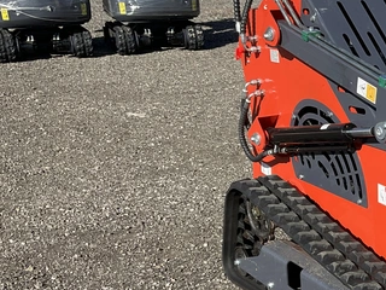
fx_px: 758
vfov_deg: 21.6
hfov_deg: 26.2
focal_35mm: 68
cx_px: 433
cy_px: 188
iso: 25
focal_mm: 3
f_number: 1.8
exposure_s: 1/1342
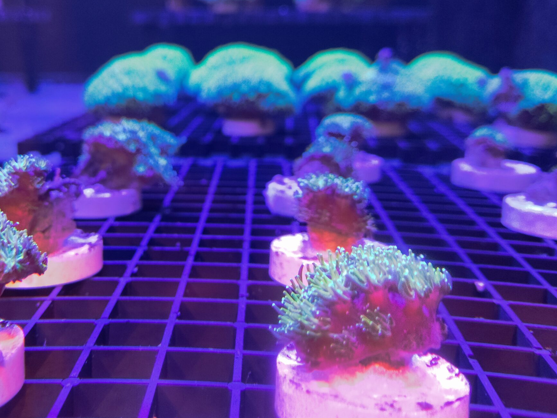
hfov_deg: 49.2
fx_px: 596
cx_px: 185
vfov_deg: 38.6
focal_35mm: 37
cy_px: 180
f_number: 1.79
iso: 800
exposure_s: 1/16.7
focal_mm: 4.71
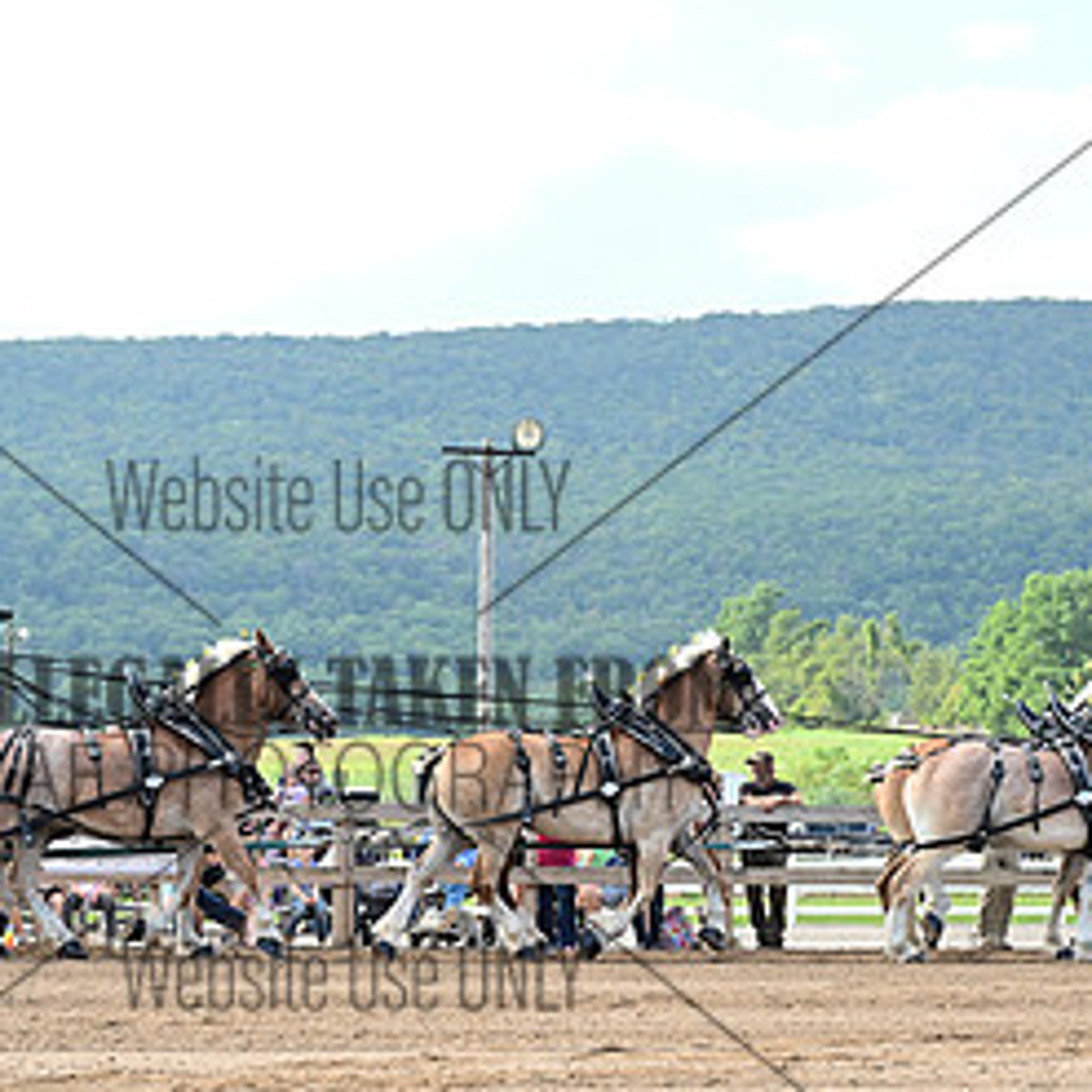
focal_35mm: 120
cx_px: 354
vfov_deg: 14.5
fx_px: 4283
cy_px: 727
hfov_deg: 14.5
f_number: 4.5
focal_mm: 60
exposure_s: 1/516
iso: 250
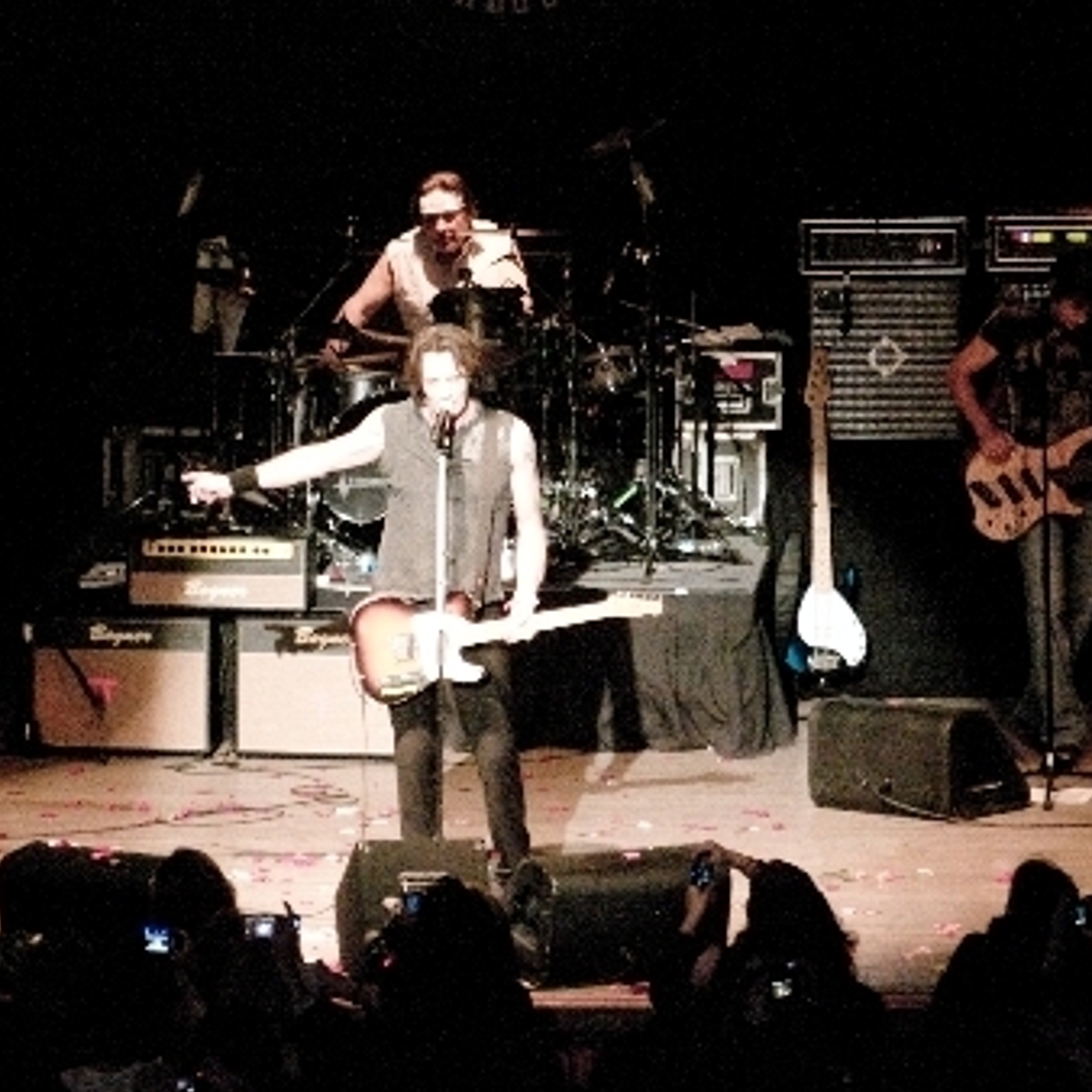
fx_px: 7531
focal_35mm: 211
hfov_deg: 8.3
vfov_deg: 8.3
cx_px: 556
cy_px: 423
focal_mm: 70
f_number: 5.6
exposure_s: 1/30
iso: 6400
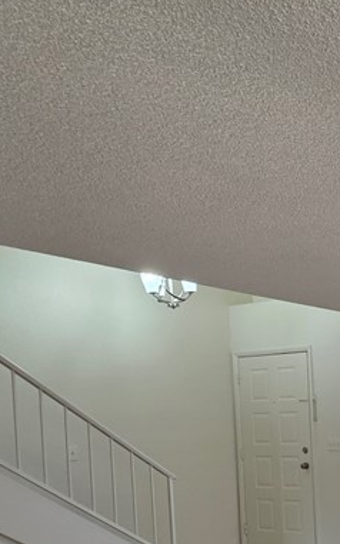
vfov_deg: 50.2
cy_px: 420
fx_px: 549
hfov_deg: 25.4
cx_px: 519
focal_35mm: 37
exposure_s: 1/120
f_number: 1.9
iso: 200
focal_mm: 2.2
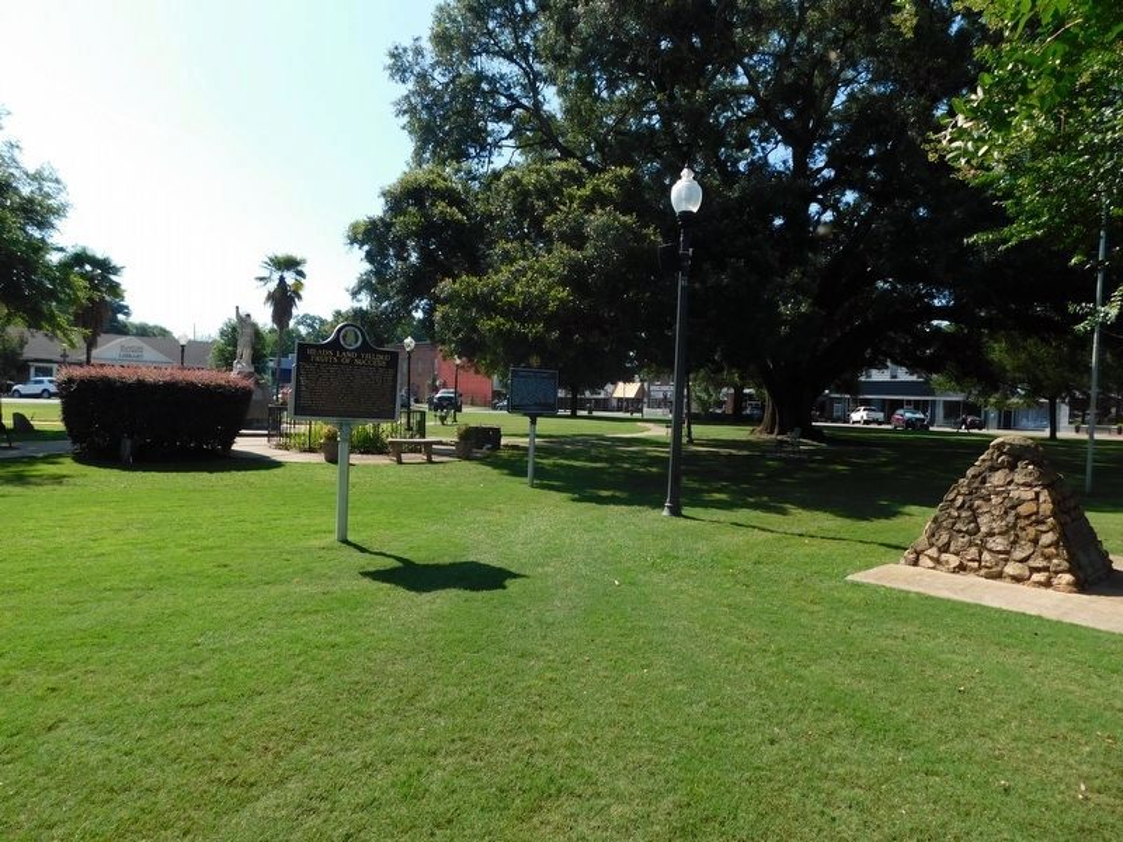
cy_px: 421
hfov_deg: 73.9
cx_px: 562
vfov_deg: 58.9
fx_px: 746
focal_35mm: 23
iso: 125
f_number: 3
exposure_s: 1/1250
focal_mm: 4
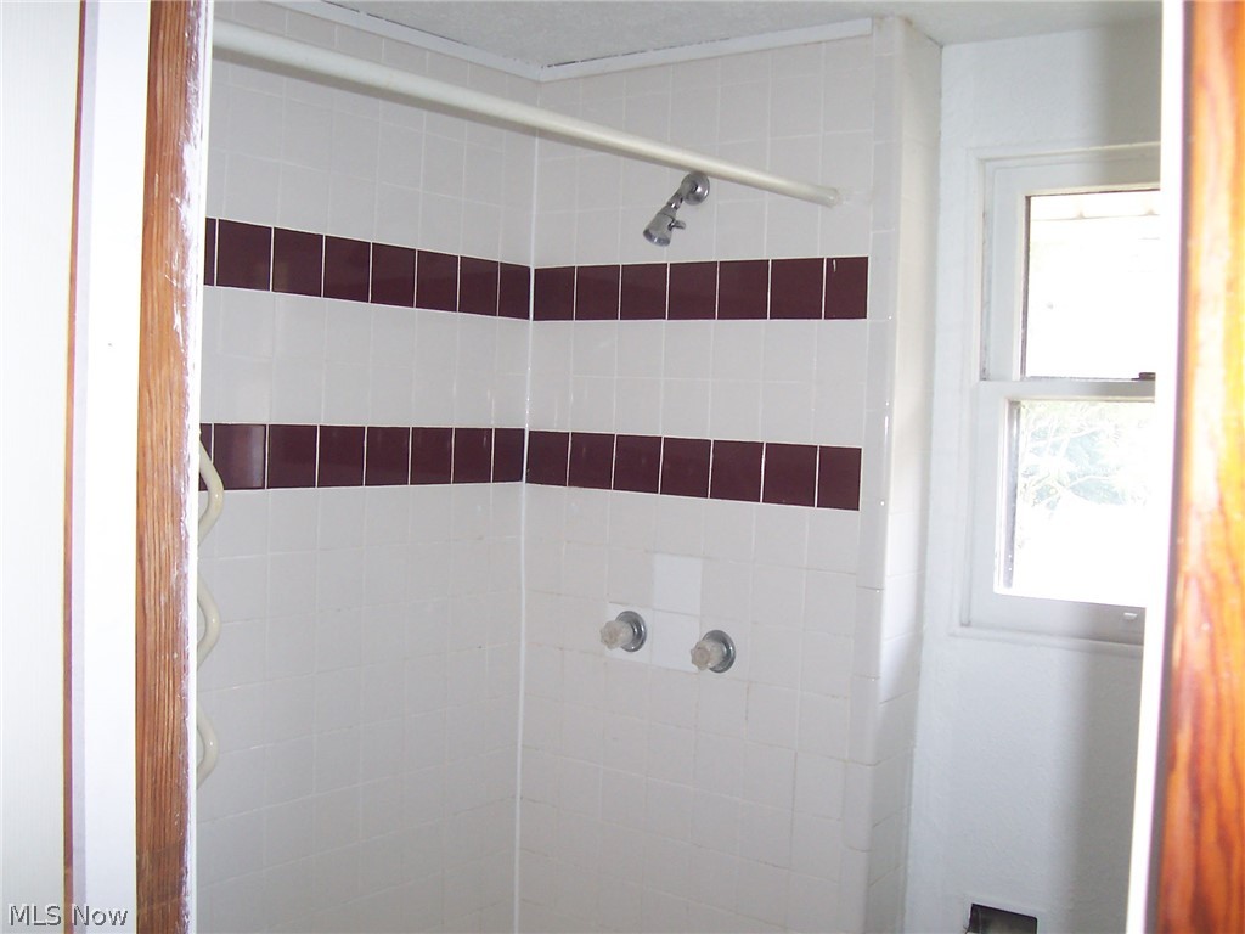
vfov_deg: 38.7
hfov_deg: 50.1
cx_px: 622
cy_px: 467
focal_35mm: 37
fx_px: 1331
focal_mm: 5.6
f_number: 2.8
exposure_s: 1/60
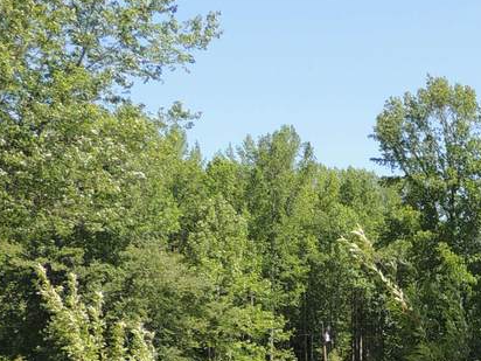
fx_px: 1209
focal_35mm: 87
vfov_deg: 16.1
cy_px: 459
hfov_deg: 20.4
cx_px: 644
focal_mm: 4.9
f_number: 3.1
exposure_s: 1/640
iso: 100
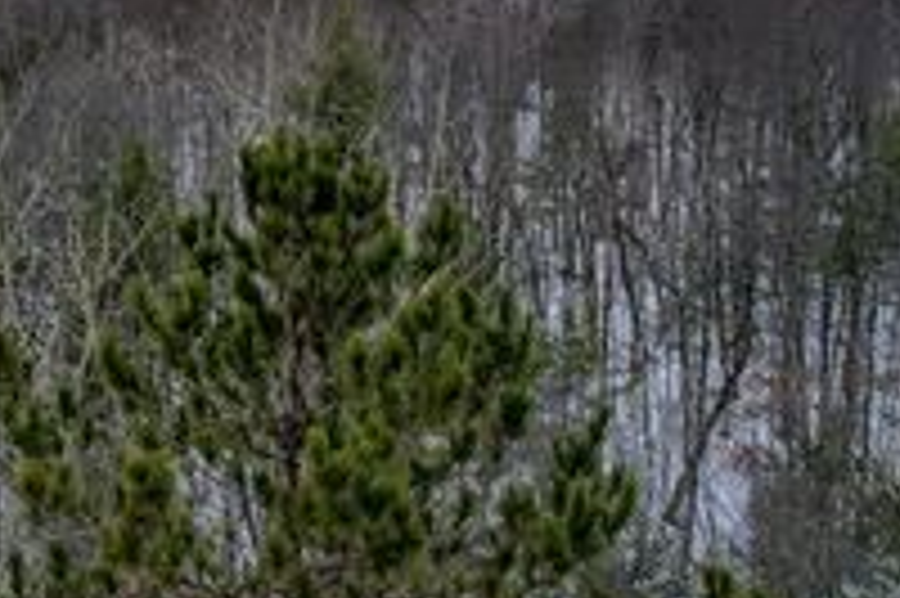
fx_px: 1374
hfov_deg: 35.0
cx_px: 166
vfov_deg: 23.8
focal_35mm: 55
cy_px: 43
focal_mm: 8.38
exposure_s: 1/725
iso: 100
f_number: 2.8
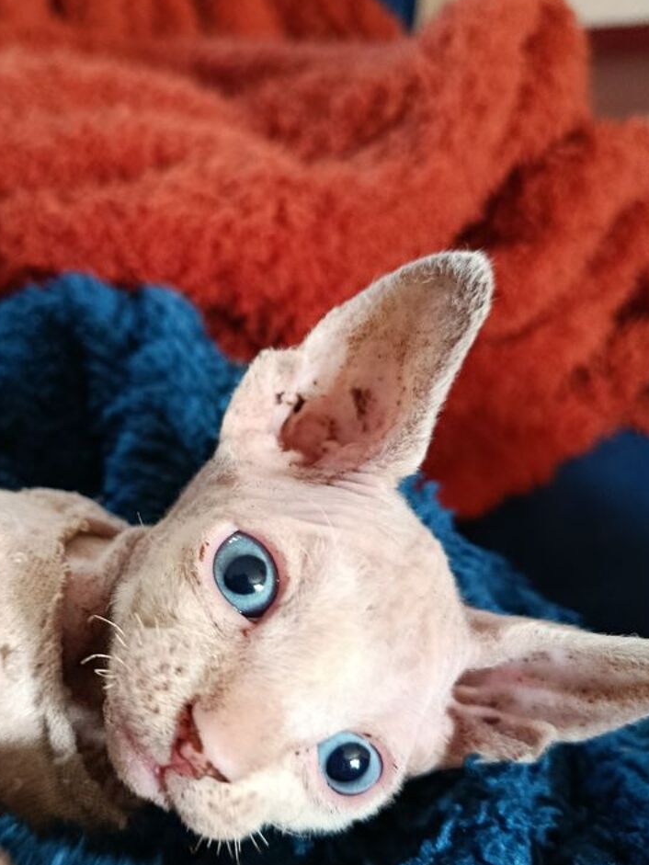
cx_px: 199
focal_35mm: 34
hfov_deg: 41.1
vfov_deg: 53.8
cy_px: 484
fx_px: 850
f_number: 1.7
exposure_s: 1/25
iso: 2293
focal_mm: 5.24
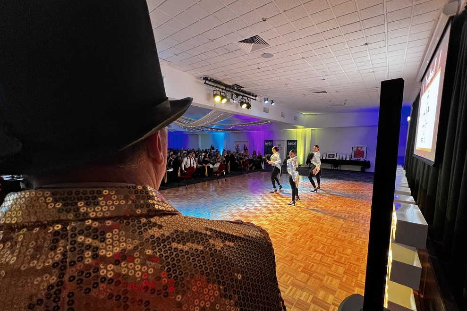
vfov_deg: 81.1
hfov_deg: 104.3
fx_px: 182
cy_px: 166
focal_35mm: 14
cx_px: 230
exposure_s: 1/53
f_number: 1.8
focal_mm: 1.57
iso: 400
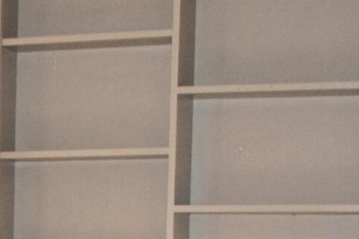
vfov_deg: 7.8
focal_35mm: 167
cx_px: -343
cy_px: 496
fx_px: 1665
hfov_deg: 11.2
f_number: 3.5
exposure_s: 1/60
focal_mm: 18
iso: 200
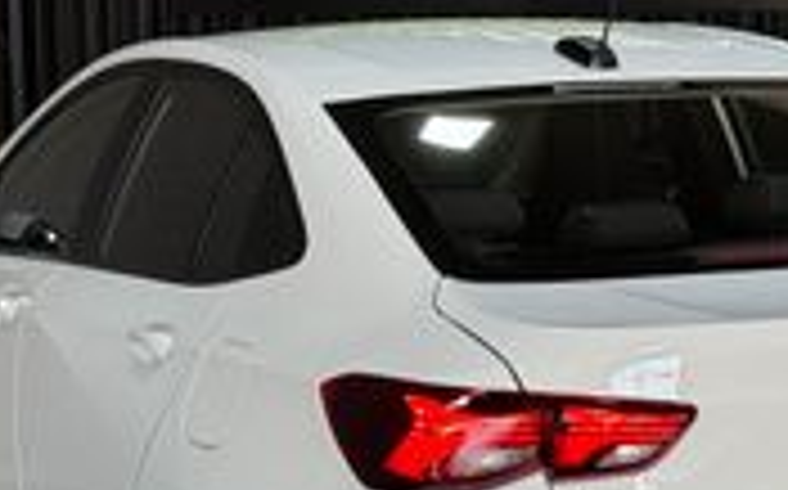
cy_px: 270
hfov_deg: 15.2
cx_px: 531
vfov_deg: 9.5
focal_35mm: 137
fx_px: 2939
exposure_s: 1/60
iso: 80
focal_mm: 6.76
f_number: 1.78
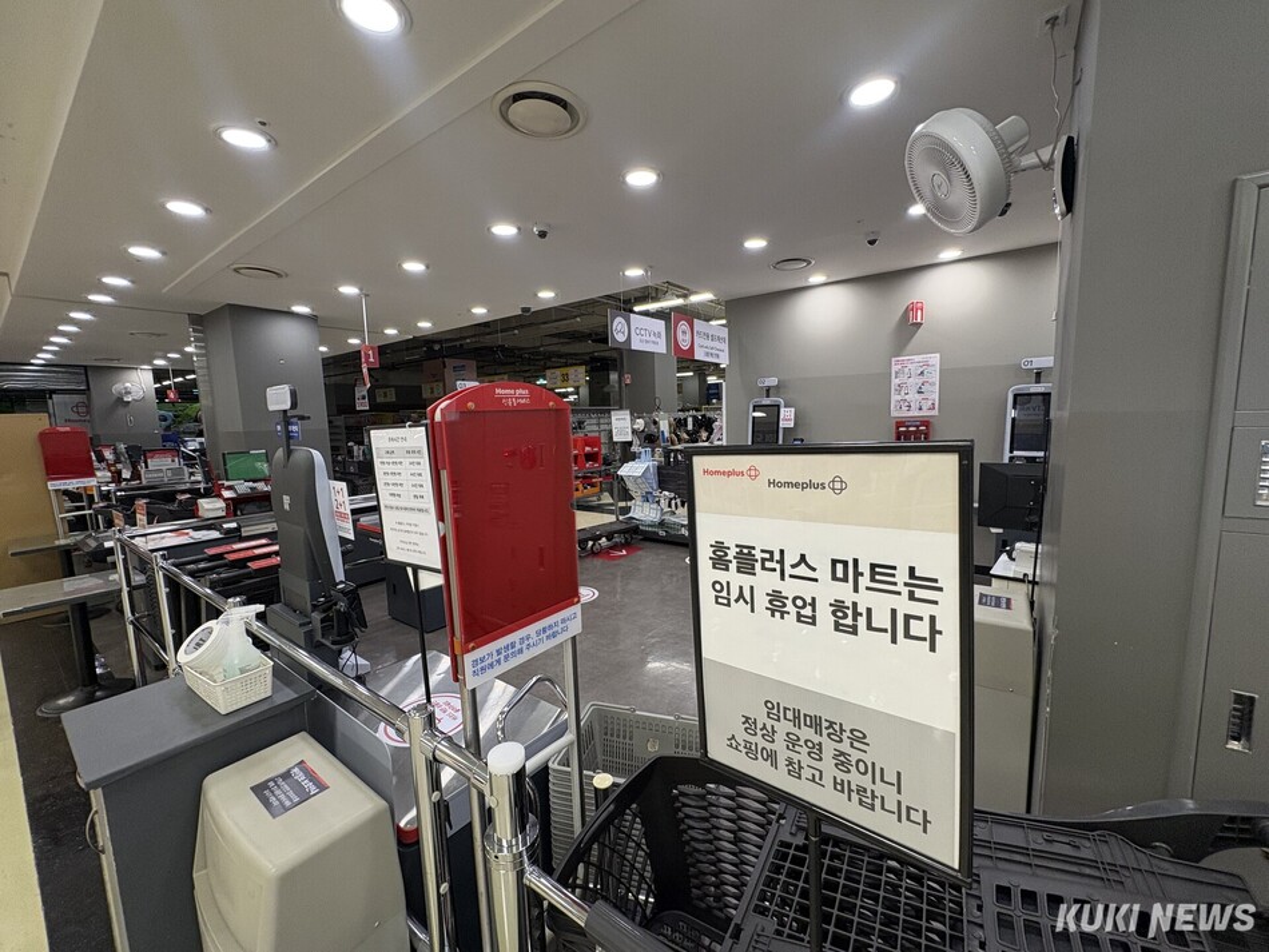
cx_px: 634
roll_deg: +1.8
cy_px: 476
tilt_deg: -6.8
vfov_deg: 85.7
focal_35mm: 14
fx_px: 513
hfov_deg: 102.0
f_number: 2.2
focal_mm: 2.22
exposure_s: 1/120
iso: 200
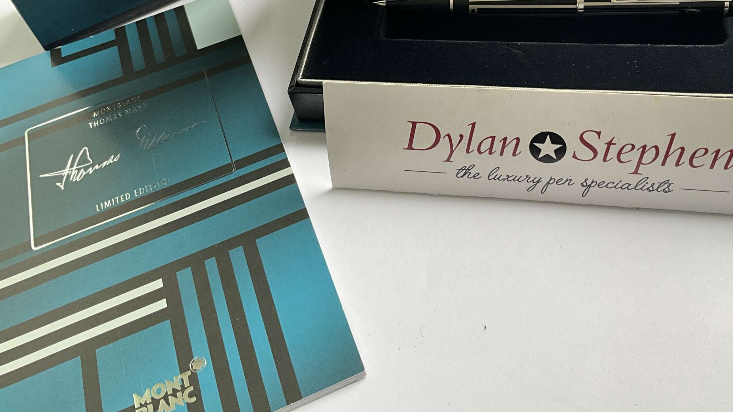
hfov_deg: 52.6
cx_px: 415
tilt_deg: -48.2
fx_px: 739
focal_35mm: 38
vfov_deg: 30.5
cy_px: 90
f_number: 1.8
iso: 40
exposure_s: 1/122
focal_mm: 3
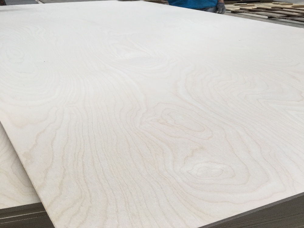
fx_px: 255
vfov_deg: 48.2
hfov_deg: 61.7
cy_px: 114
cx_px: 152
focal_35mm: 29
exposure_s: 1/100
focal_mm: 4.15
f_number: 2.2
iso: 40
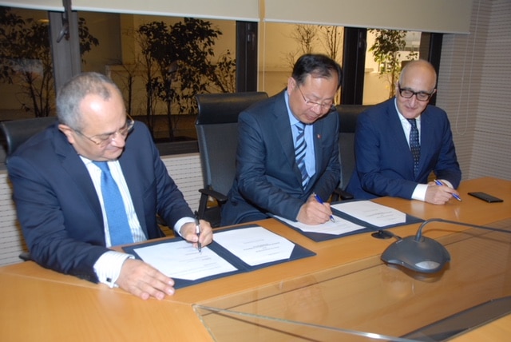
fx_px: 469
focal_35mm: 33
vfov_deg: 40.0
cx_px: 256
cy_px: 171
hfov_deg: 57.2
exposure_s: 1/125
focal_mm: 22
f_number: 3.8
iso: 400
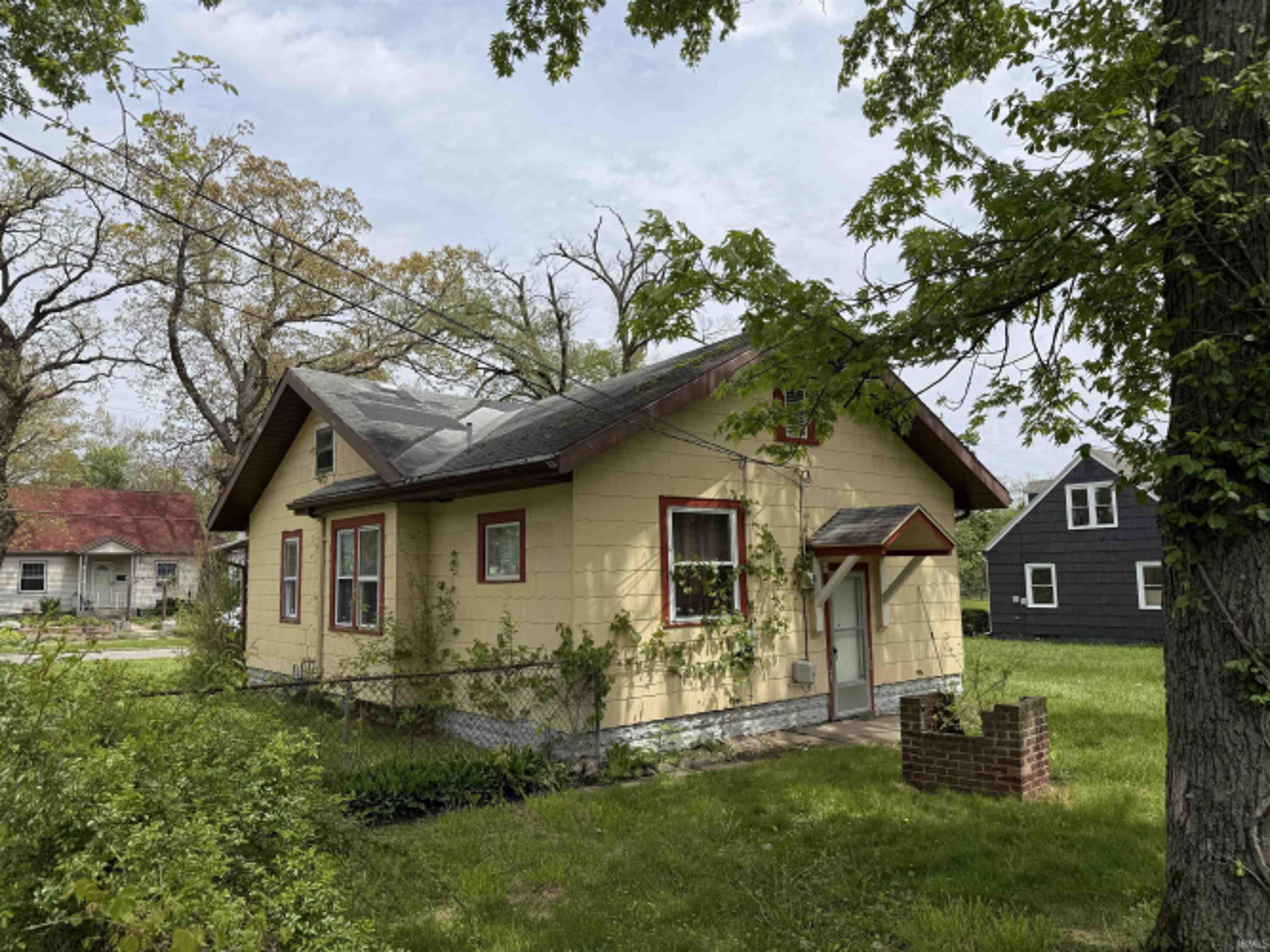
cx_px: 635
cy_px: 476
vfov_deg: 56.8
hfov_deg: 71.6
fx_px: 880
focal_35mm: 24
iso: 80
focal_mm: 6.76
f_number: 1.78
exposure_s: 1/6711
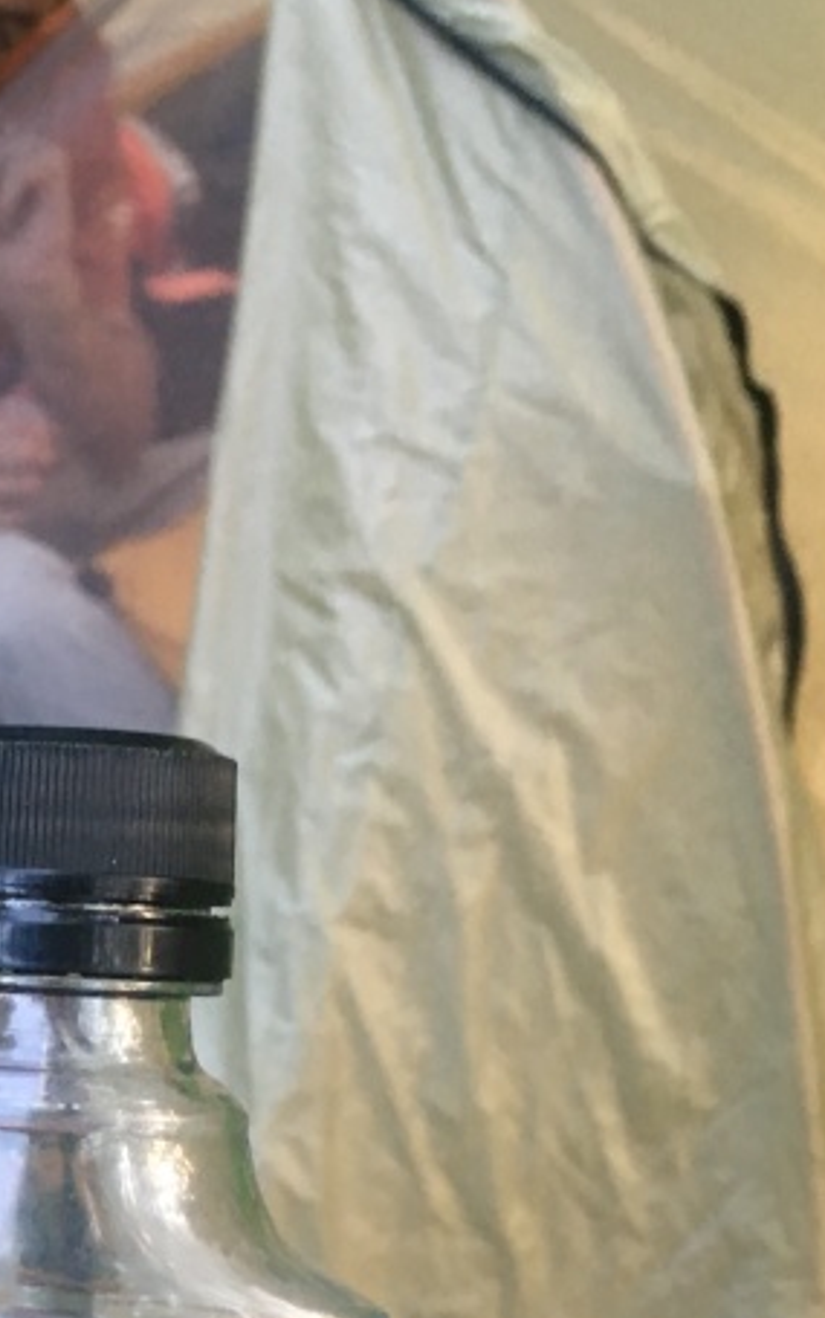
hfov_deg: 17.4
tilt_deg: -40.1
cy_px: 912
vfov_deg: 28.3
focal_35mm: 72
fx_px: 2586
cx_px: -139
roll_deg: +8.9
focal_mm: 4.15
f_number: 2.2
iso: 100
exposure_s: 1/30
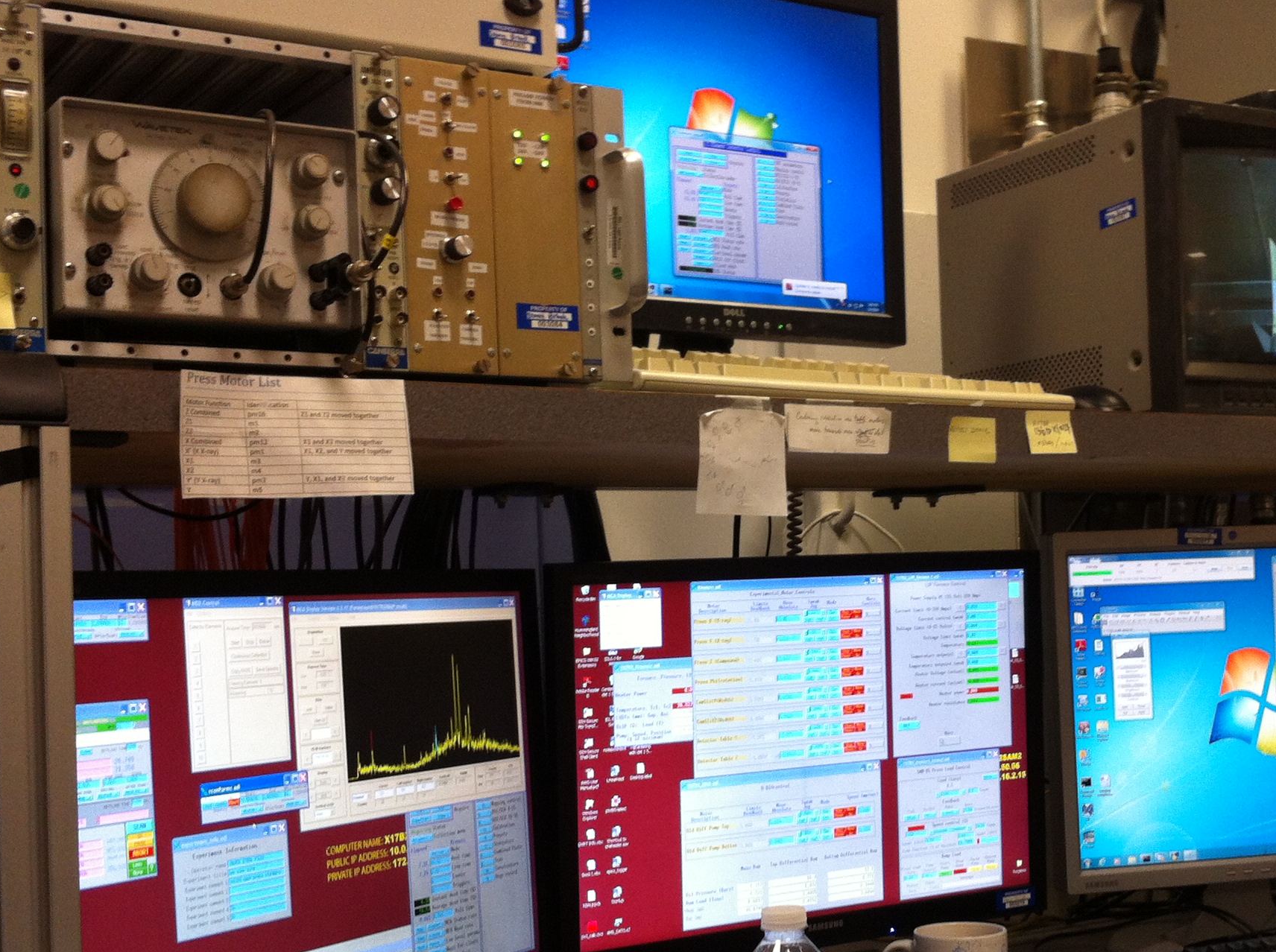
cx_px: 777
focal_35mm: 53
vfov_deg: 27.4
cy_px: 565
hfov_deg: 36.1
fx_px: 1950
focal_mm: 3.85
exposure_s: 1/15
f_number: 2.8
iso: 125
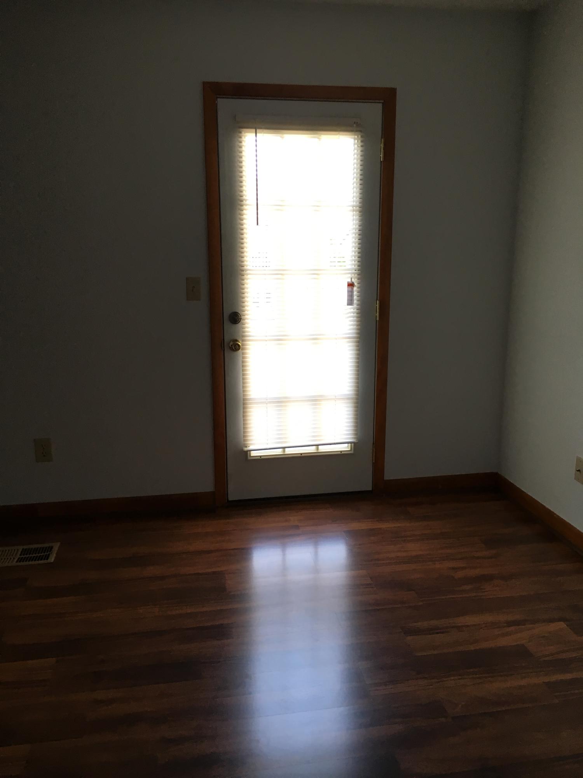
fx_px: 651
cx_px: 292
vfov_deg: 61.7
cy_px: 389
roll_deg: -0.4
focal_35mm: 29
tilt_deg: -12.9
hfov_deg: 48.2
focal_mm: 4.15
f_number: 2.2
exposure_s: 1/30
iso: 32
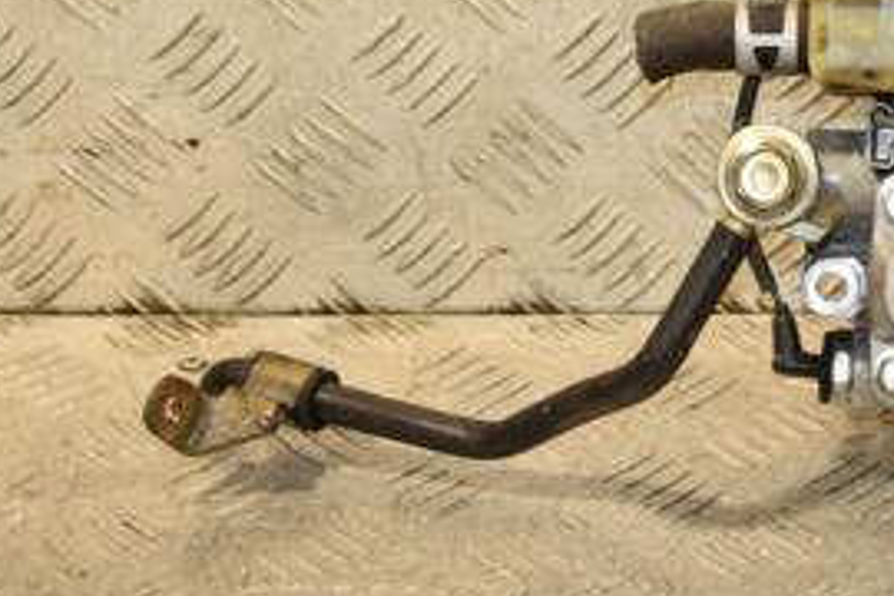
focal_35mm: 160
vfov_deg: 8.6
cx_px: 970
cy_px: 109
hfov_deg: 12.6
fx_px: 3973
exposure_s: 1/200
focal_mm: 48
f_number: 4.8
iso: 800
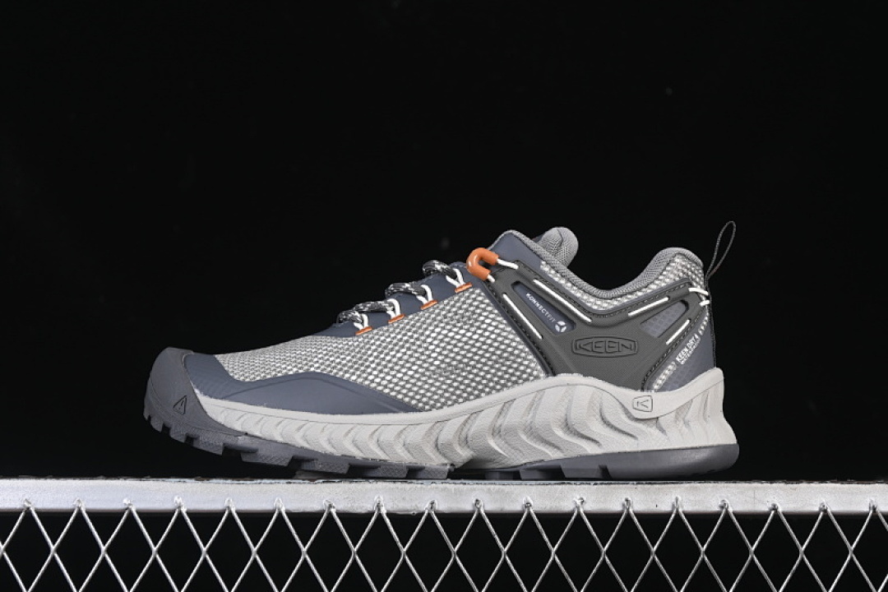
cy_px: 296
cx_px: 444
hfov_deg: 27.0
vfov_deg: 18.2
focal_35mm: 75
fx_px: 1850
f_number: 6.3
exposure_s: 1/60
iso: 160
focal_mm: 50
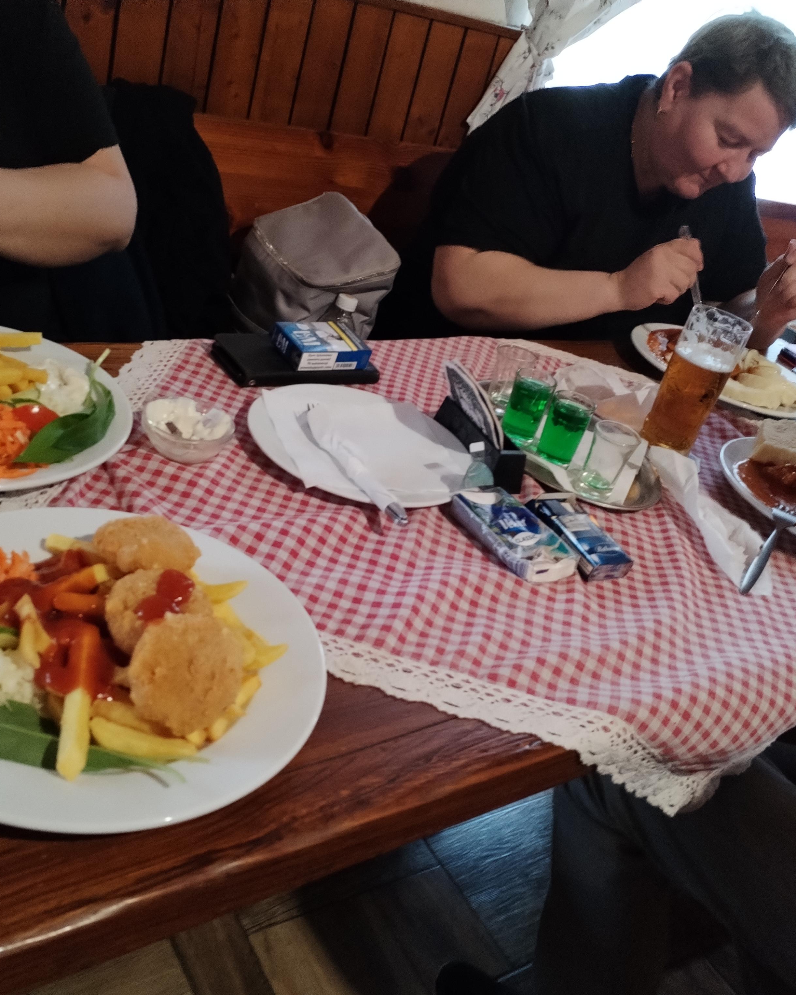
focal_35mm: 34
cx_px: 376
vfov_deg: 52.8
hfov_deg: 43.3
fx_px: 1001
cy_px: 498
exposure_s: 1/25
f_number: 1.8
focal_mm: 4.75
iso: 787
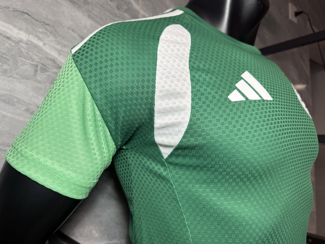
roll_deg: +1.3
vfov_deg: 56.8
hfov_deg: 71.6
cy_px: 122
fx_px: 225
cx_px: 162
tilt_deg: +3.1
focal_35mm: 24
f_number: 1.78
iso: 100
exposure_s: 1/100
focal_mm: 6.76
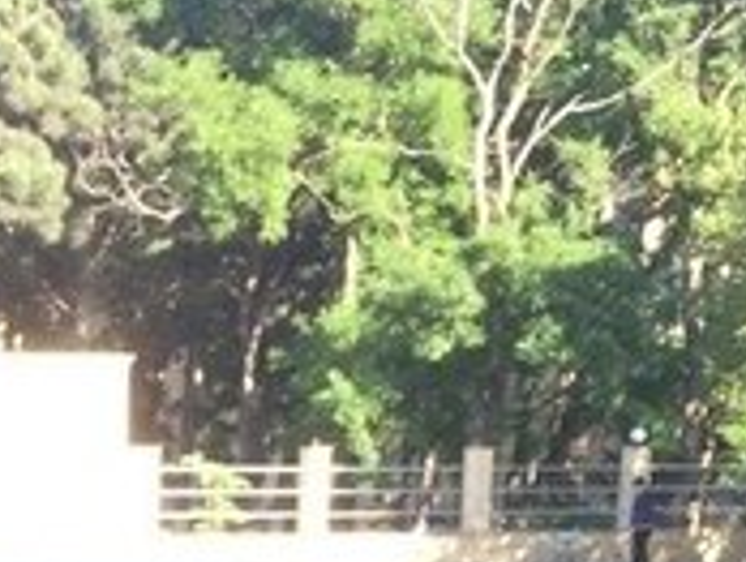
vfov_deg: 12.3
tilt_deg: -14.3
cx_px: -81
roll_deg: +0.7
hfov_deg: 17.3
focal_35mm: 110
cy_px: 1036
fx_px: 2374
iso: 32
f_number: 2.2
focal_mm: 4.15
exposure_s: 1/182
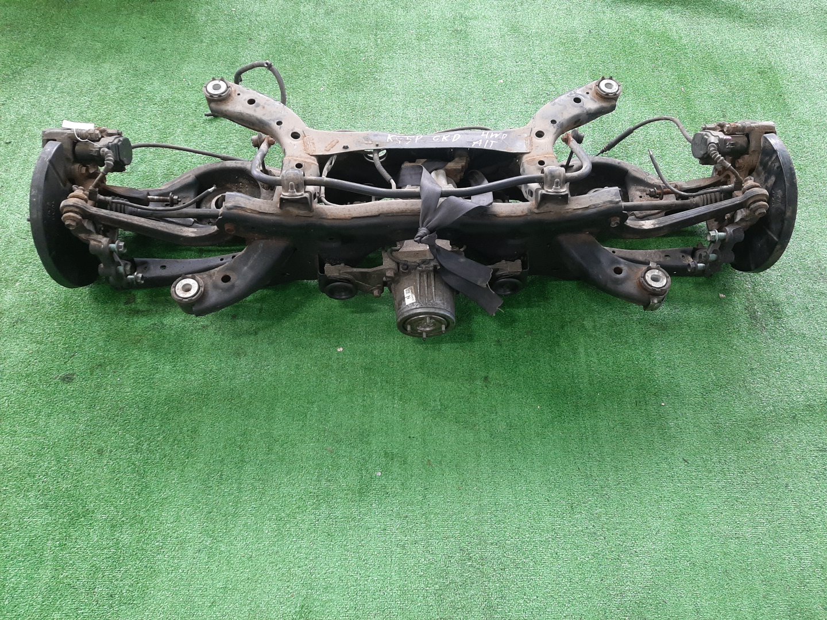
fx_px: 621
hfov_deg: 67.3
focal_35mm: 26
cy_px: 310
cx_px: 414
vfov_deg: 53.1
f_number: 1.7
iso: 146
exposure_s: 1/50
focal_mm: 3.93
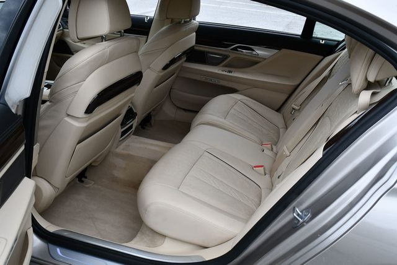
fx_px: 397
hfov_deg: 53.1
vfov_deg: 36.9
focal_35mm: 36
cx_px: 198
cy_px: 132
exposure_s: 1/250
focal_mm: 18
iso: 360
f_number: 5.6
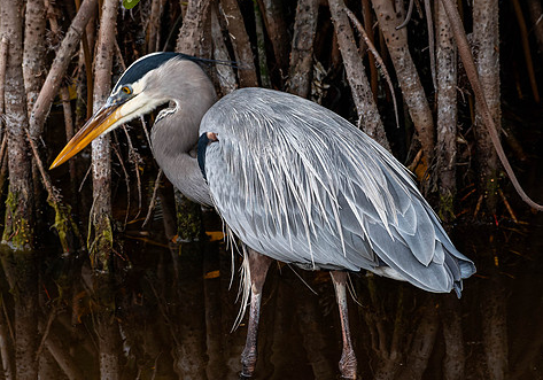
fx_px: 15592
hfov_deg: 2.0
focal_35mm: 1018
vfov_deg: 1.4
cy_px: 158
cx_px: 227
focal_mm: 500
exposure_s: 1/200
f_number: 8
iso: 1100
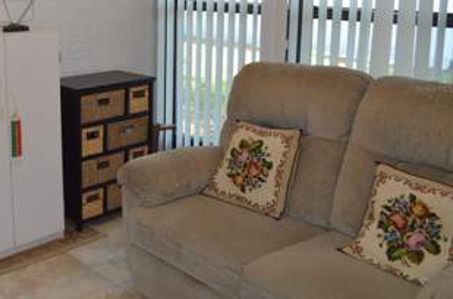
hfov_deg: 44.6
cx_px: 103
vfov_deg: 31.3
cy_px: 88
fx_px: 527
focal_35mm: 42
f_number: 4
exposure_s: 1/60
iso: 400
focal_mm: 18
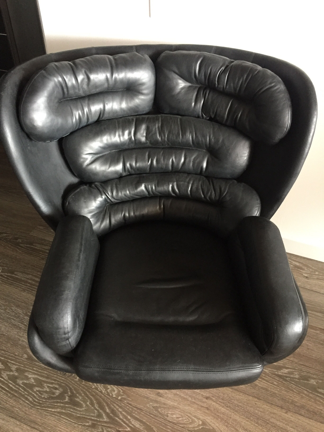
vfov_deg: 61.7
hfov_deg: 48.2
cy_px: 216
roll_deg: -0.4
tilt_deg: -40.2
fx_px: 362
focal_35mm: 29
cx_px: 162
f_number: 2.2
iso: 250
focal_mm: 4.15
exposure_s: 1/20
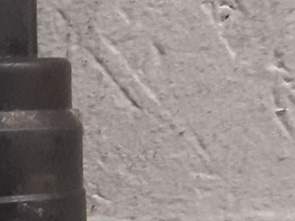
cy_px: 274
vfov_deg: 10.1
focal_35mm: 144
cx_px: -72
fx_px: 1226
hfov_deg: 13.3
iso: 200
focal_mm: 3.93
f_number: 1.7
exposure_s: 1/50
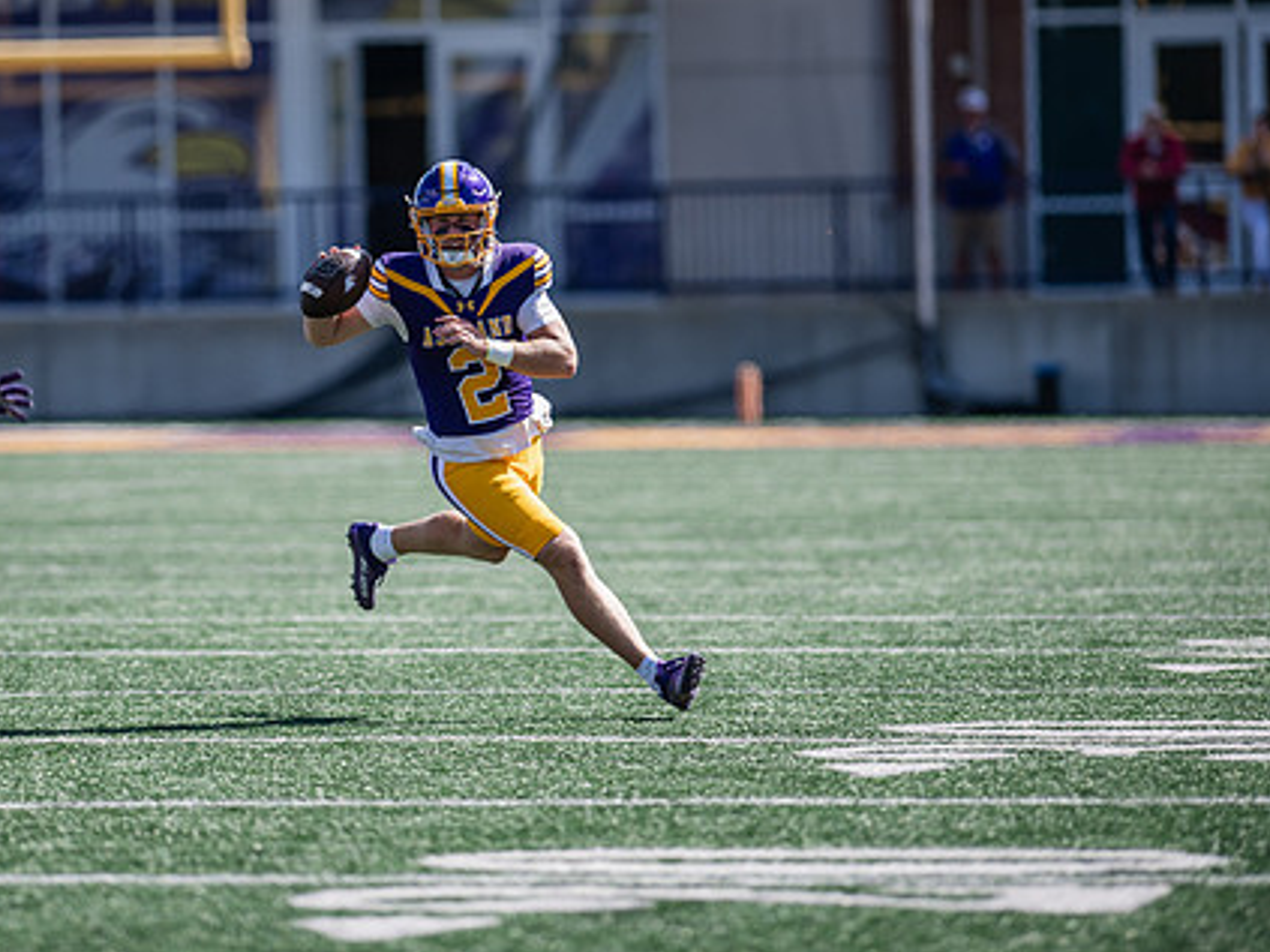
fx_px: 14524
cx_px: 423
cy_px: 383
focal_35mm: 396
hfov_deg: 5.0
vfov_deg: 3.8
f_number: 3.2
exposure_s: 1/1000
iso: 100
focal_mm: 300
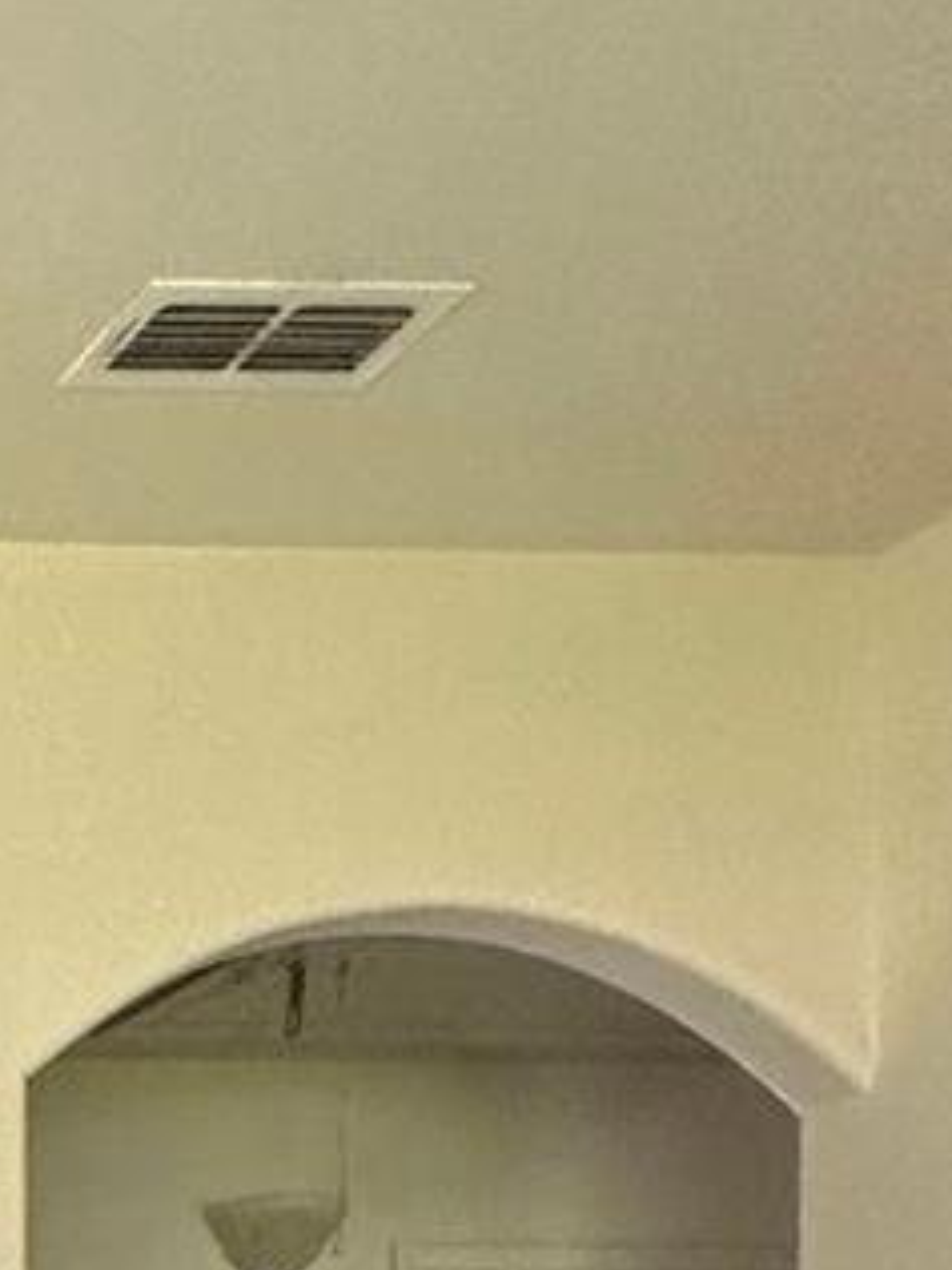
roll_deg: -0.8
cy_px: 1796
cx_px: -1141
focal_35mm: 68
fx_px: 2493
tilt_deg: +1.0
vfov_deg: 23.8
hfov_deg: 15.4
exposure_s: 1/118
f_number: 2.2
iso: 160
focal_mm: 2.22
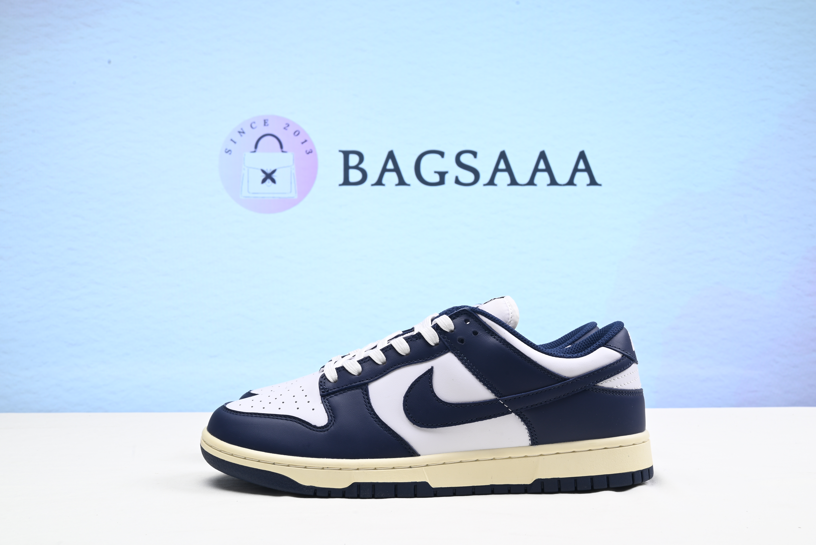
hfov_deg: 48.4
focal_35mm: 40
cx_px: 408
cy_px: 272
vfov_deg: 33.4
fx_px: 907
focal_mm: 40
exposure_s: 1/2
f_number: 16
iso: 100
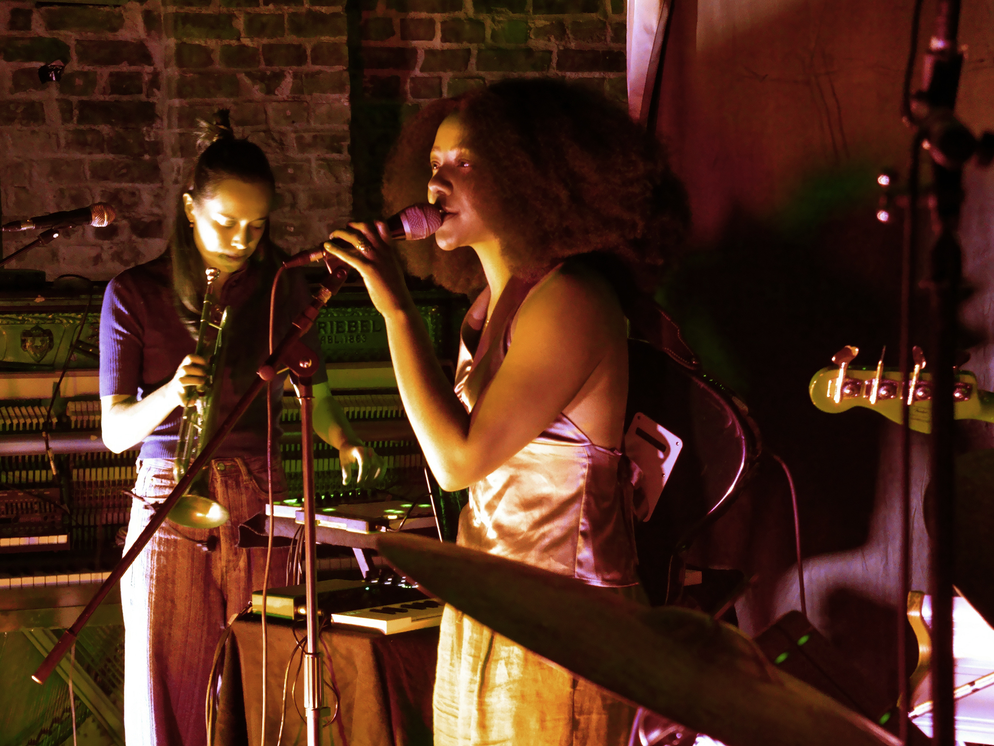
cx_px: 469
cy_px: 373
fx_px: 2958
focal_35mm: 103
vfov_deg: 14.4
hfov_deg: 19.1
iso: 5000
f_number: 4
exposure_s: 1/50
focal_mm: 34.6
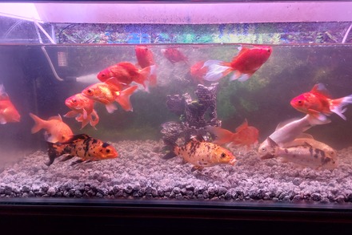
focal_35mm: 27
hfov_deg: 67.4
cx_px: 182
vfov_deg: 47.8
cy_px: 105
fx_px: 264
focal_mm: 5.23
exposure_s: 1/50
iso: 500
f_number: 1.8
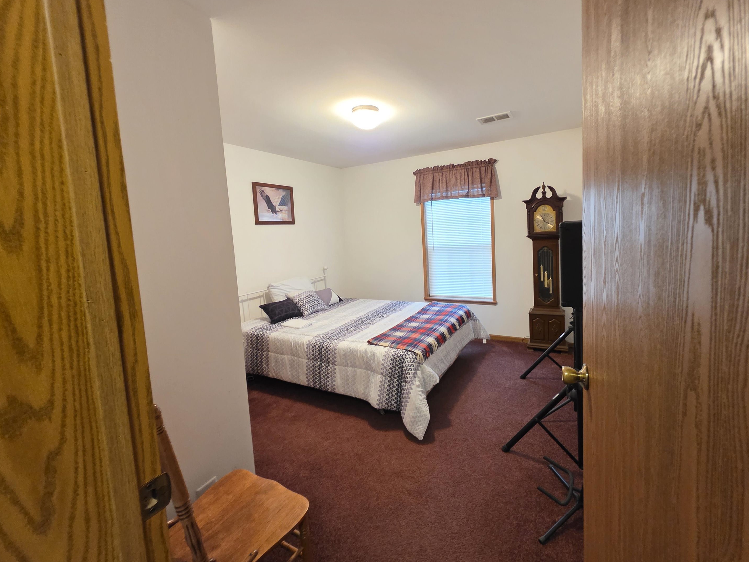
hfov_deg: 101.9
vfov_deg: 85.5
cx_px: 398
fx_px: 303
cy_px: 262
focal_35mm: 14
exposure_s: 1/60
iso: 640
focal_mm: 2.2
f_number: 1.9
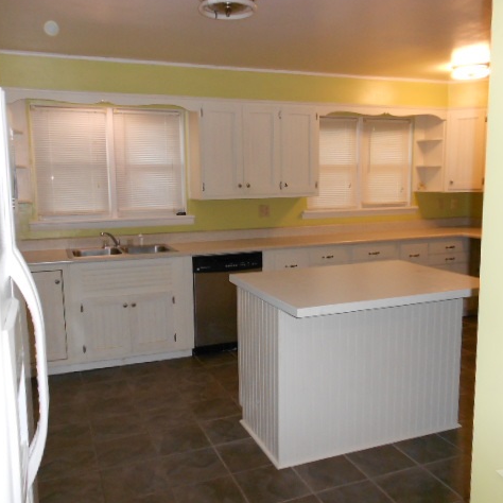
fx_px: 510
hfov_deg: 52.5
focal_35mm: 31
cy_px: 249
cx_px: 258
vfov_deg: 52.5
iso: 250
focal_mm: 4.6
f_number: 3.2
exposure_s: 1/25
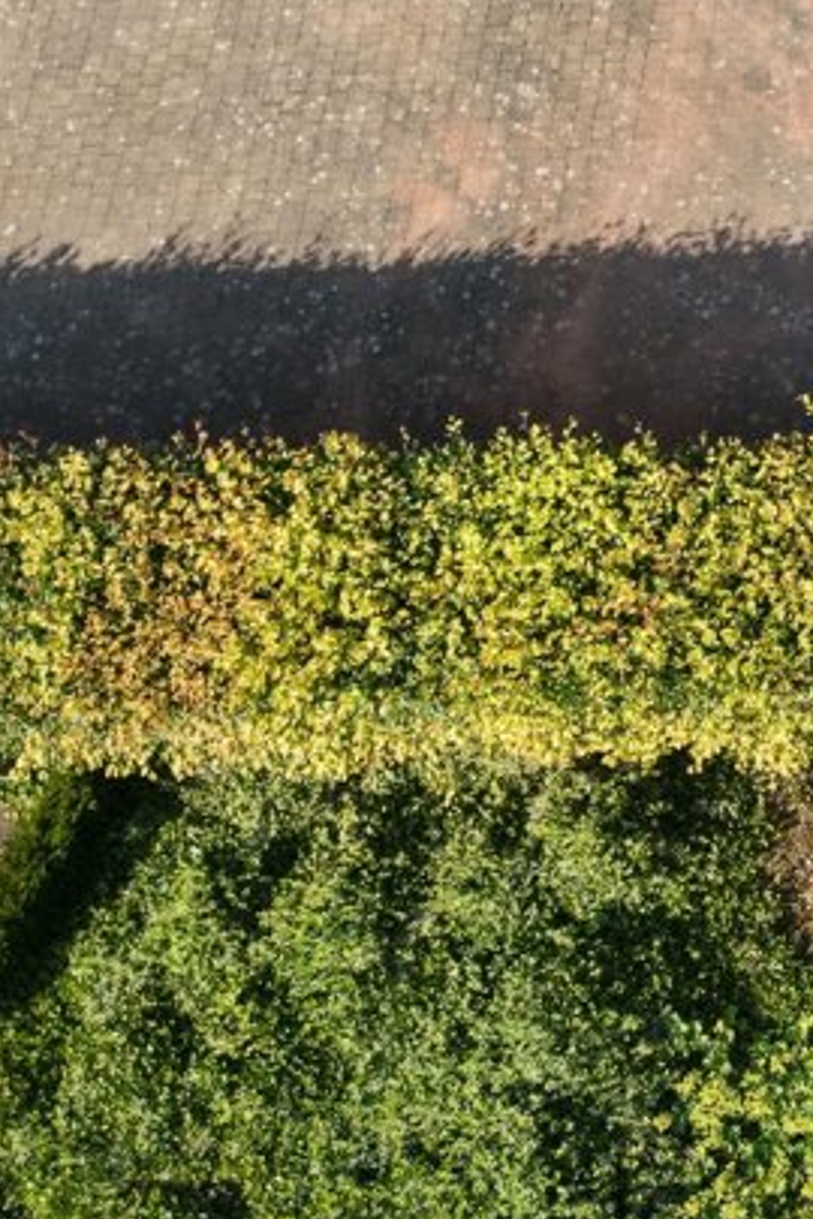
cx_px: 1542
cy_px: -21
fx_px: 2507
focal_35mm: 74
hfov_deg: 15.4
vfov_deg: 25.9
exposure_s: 1/2000
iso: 170
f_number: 1.8
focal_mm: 8.67
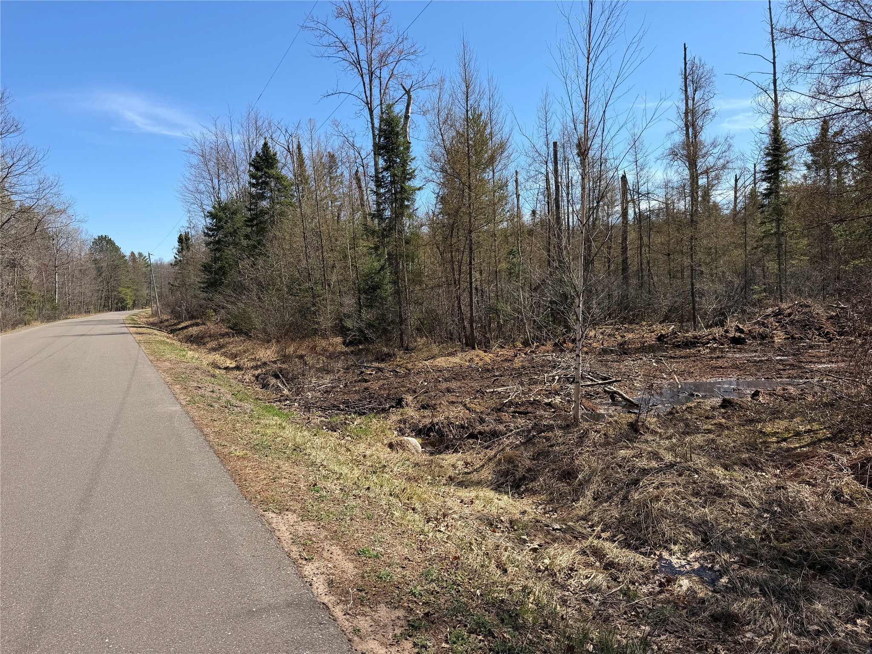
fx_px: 605
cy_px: 327
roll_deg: +2.3
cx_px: 436
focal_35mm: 24
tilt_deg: -3.9
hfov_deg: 71.6
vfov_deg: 56.8
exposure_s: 1/2907
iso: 80
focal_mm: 6.76
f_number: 1.78
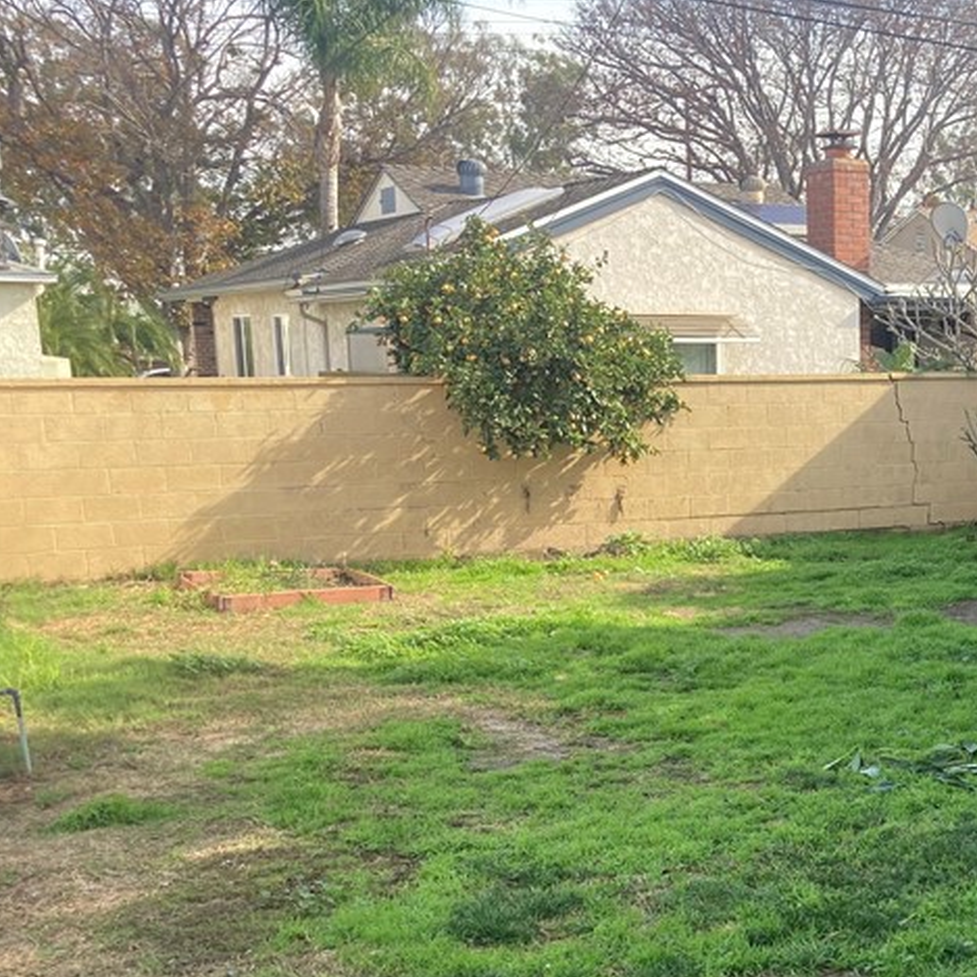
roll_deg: -1.2
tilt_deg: -13.5
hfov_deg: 30.4
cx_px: 860
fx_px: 1724
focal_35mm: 54
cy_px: 760
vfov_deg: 31.0
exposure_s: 1/286
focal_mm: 3.99
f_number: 1.8
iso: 20
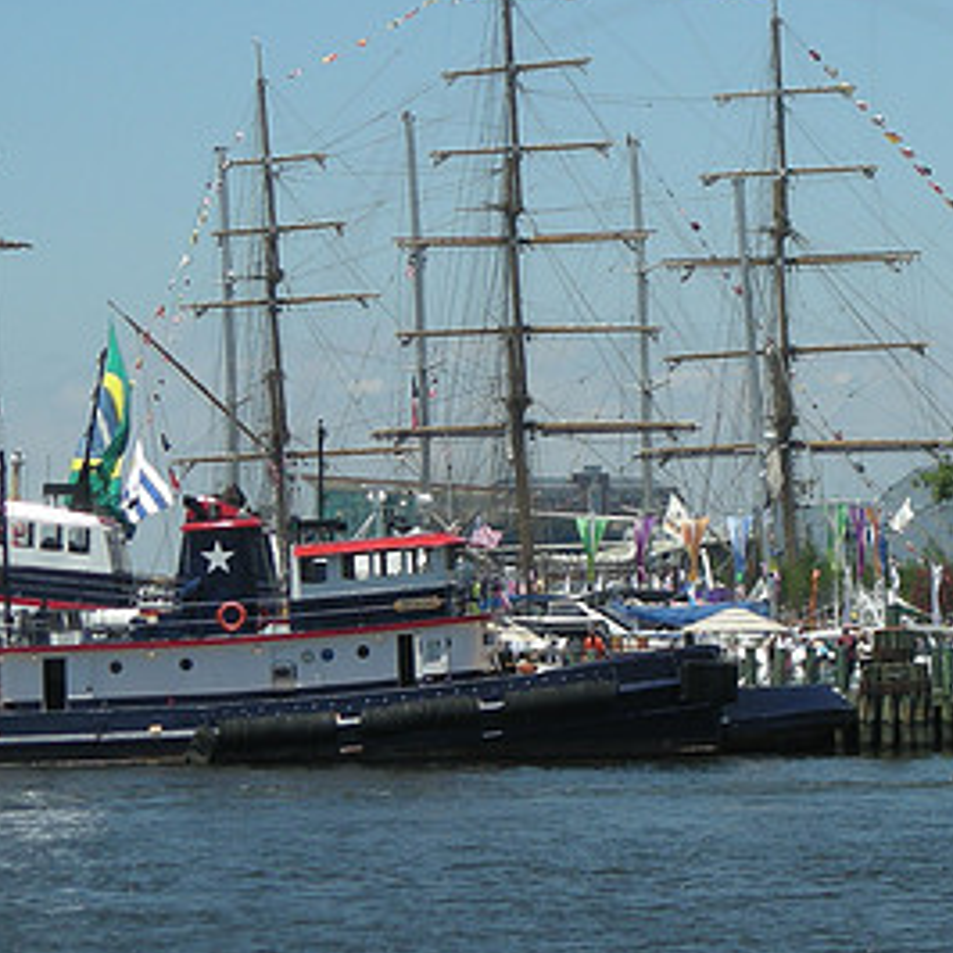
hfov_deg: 8.7
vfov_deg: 8.7
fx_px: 6292
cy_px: 270
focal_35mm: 202
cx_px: 573
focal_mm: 17.1
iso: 50
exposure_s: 1/487
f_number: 4.7
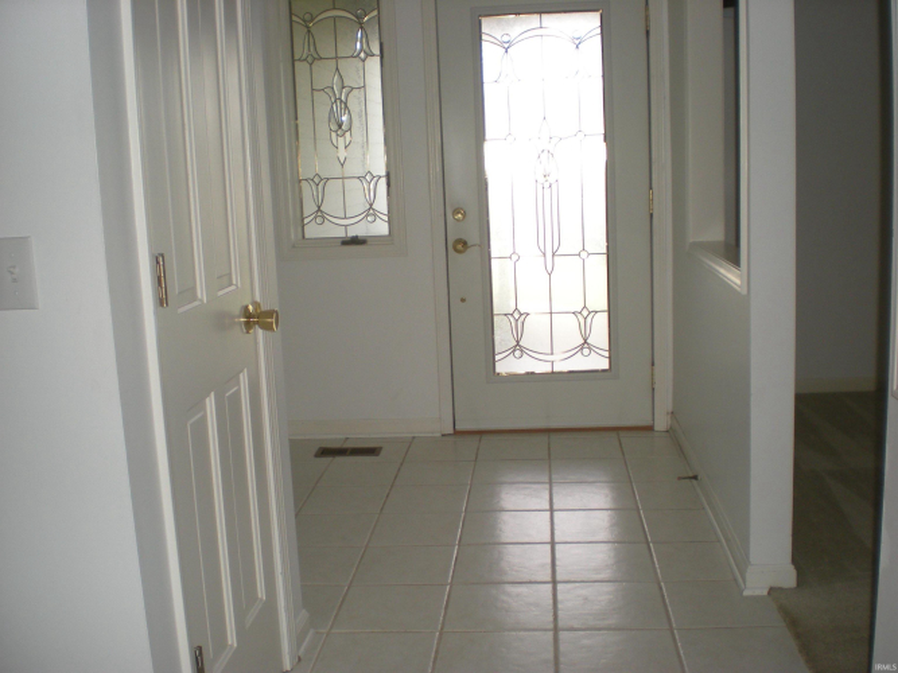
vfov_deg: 37.7
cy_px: 336
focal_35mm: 38
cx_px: 449
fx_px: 986
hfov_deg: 49.0
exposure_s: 1/106
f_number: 3.1
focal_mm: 6.3
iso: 89
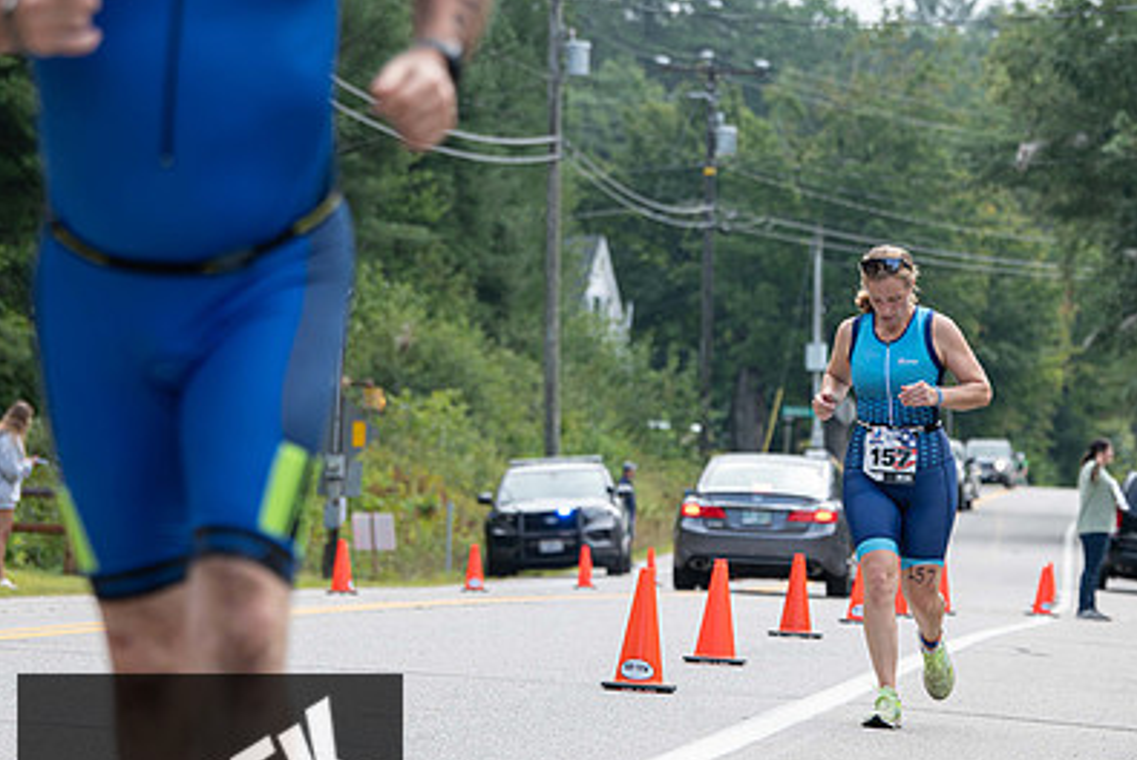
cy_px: 525
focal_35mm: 198
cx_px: 829
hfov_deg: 10.4
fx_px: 6258
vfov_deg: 6.9
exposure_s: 1/250
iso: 200
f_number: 5
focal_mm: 135
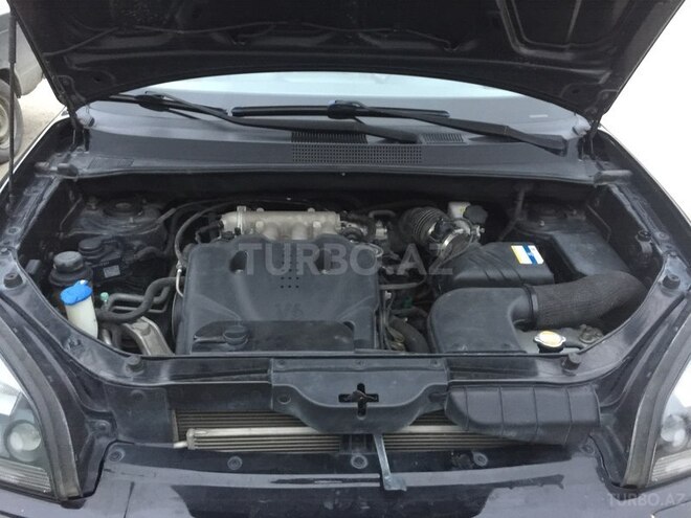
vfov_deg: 48.2
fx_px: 579
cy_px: 259
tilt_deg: -30.3
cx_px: 346
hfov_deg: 61.7
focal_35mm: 29
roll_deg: -1.5
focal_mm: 4.15
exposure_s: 1/8
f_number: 2.2
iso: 160
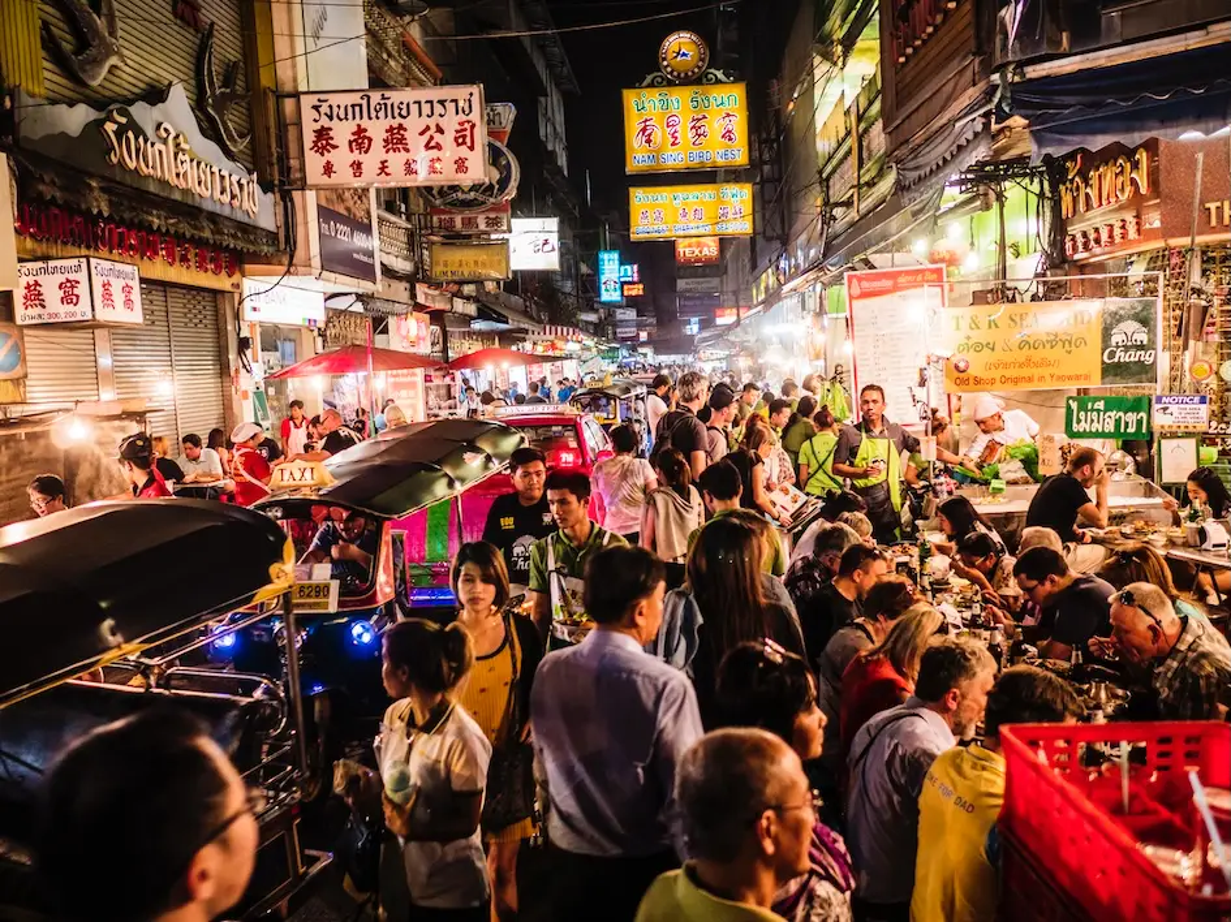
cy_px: 461
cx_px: 616
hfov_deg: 60.0
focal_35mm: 30
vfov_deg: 46.8
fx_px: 1066
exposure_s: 1/60
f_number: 1.7
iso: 640
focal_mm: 15
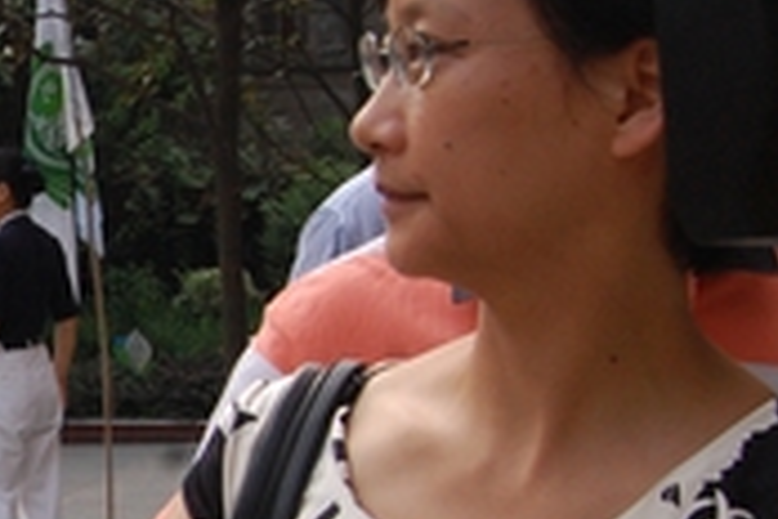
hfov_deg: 15.3
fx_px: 2658
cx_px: -402
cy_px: 483
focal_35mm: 123
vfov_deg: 11.1
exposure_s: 1/400
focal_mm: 26
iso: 800
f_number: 10
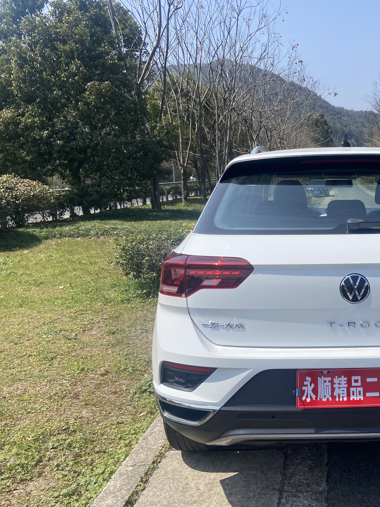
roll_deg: -0.1
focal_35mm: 35
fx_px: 512
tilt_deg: -5.7
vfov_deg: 52.6
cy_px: 256
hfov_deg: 38.1
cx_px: 337
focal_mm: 4.25
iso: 32
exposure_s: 1/3125
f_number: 1.8
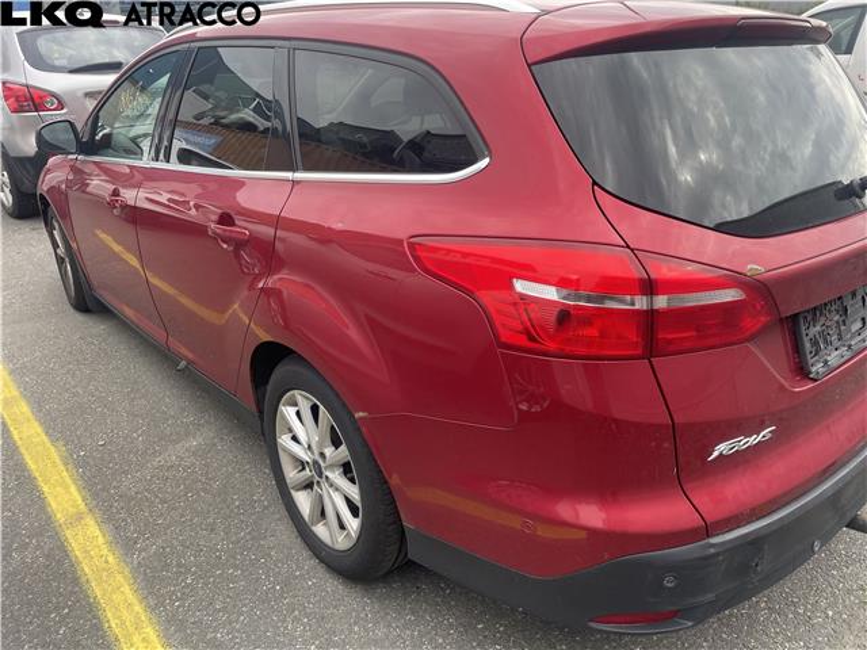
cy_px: 325
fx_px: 651
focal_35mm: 26
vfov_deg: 53.1
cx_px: 434
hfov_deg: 67.3
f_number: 1.6
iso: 32
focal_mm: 4.2
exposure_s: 1/330
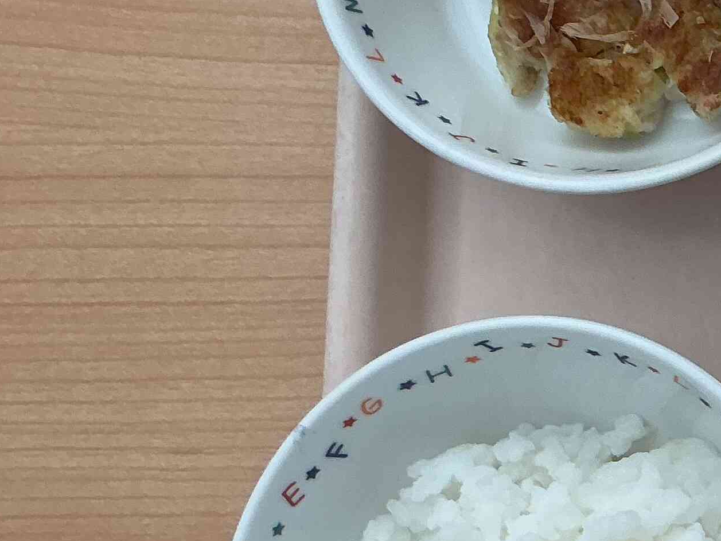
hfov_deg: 18.4
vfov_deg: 15.9
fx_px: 1937
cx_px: 1122
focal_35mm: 93
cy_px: 223
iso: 40
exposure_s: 1/60
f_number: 1.8
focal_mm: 3
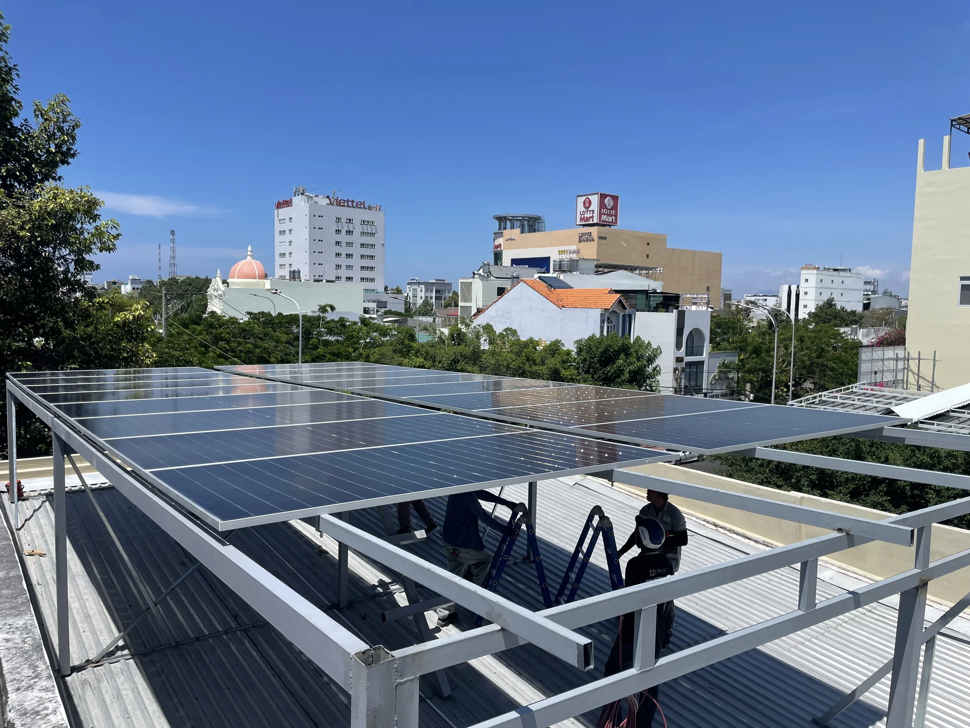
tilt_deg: -3.2
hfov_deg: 67.3
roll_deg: -0.9
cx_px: 485
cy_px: 364
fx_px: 729
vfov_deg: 53.1
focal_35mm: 26
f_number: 1.6
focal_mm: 4.2
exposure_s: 1/4651
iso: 32
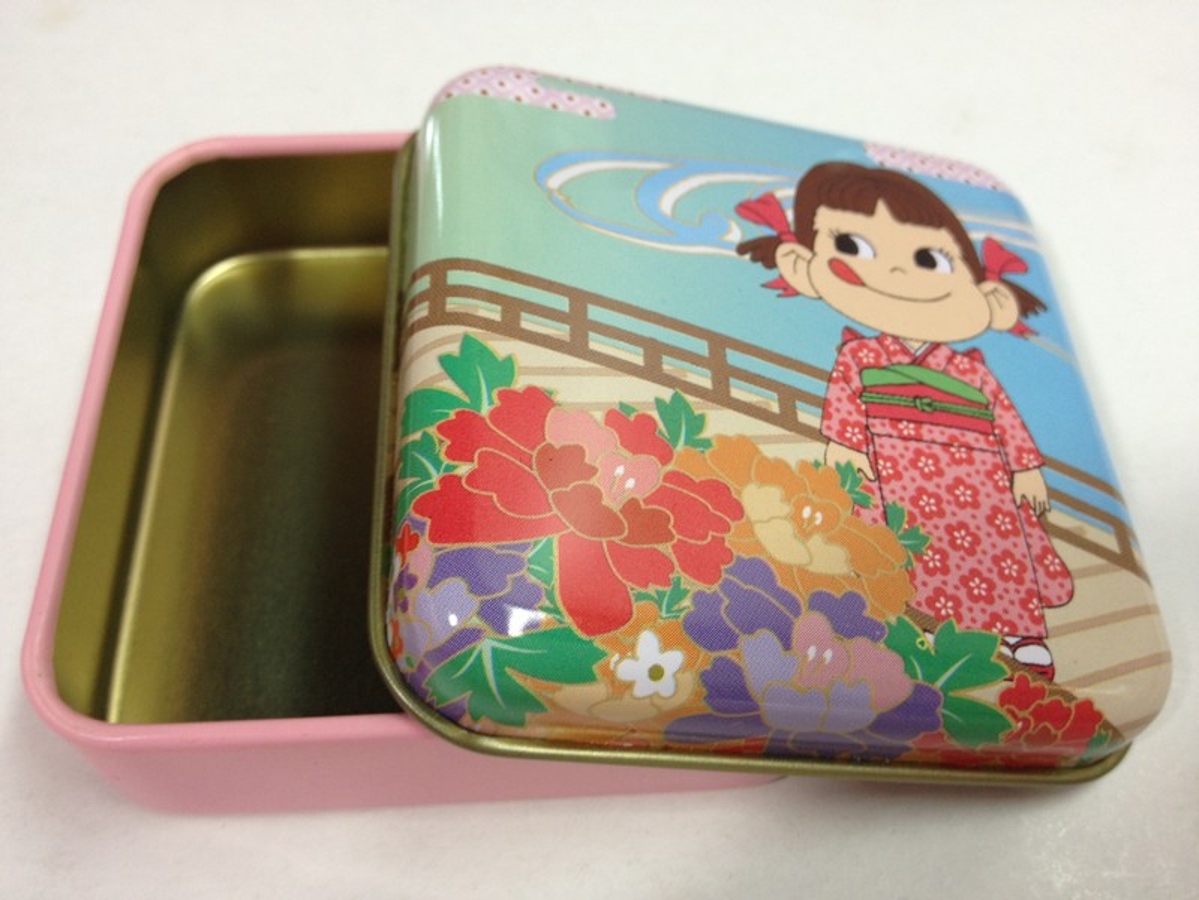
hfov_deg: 52.6
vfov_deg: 40.7
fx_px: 1212
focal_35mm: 35
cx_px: 600
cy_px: 450
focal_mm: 4.28
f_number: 2.4
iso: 64
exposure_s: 1/20
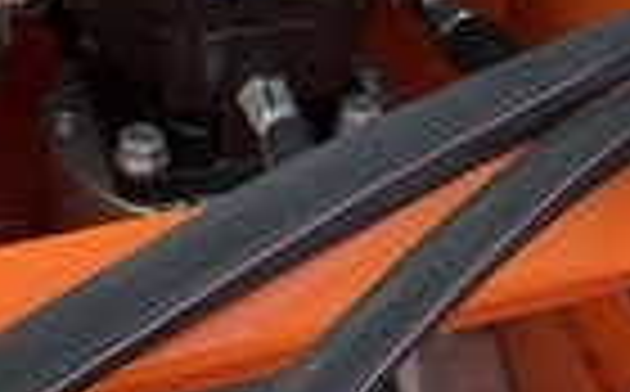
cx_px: 243
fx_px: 1508
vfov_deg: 14.6
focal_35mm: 88
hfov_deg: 23.5
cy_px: 36
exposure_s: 1/122
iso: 32
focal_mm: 3
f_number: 1.8
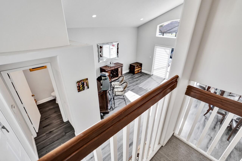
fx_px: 107
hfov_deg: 96.8
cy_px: 80
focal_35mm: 16
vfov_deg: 73.7
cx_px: 121
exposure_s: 1/1250
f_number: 2.8
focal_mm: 16
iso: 800
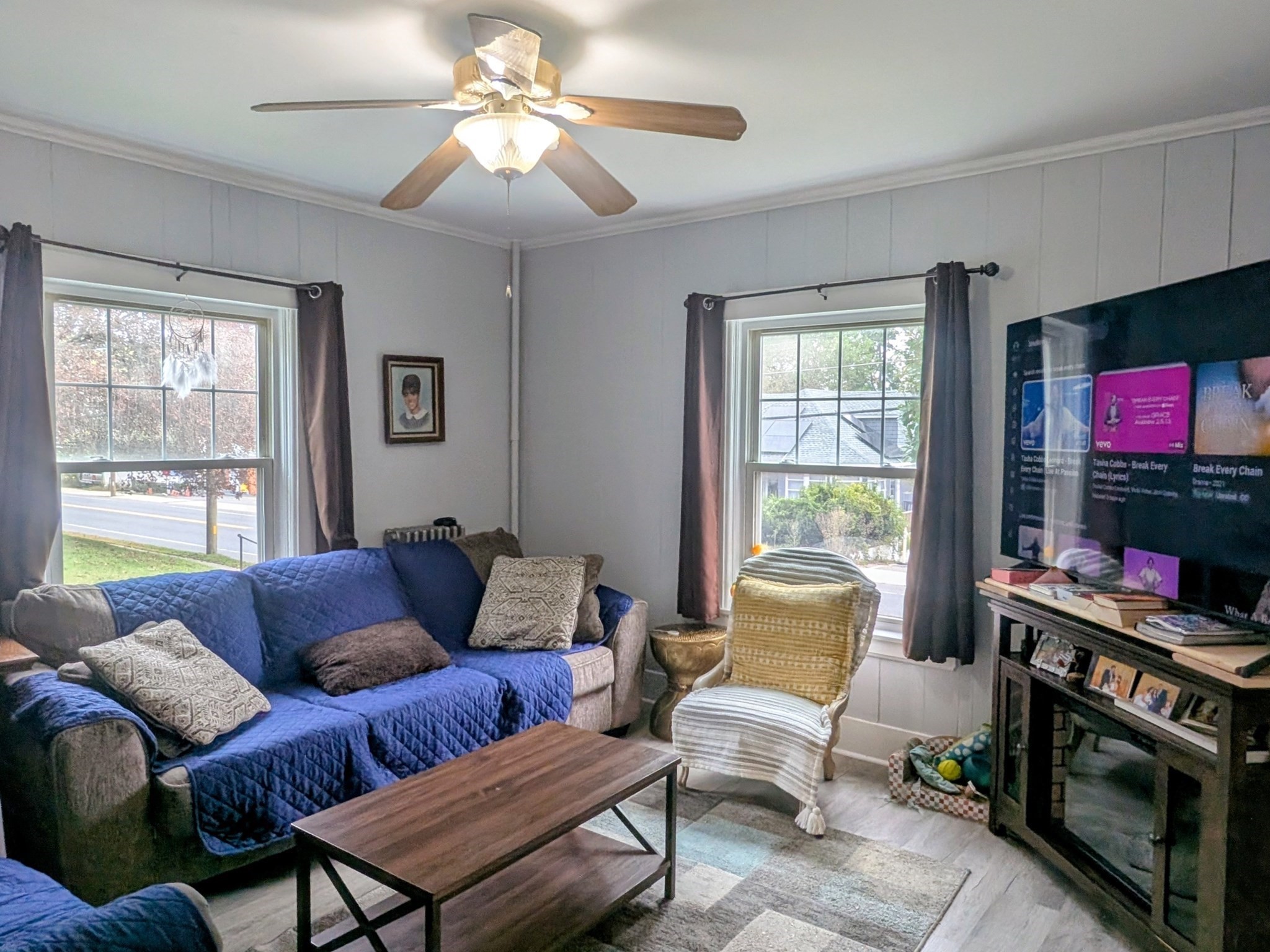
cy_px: 476
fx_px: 587
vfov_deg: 78.1
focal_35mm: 16
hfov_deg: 94.5
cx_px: 635
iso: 74
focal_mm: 2.22
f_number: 2.2
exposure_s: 1/120
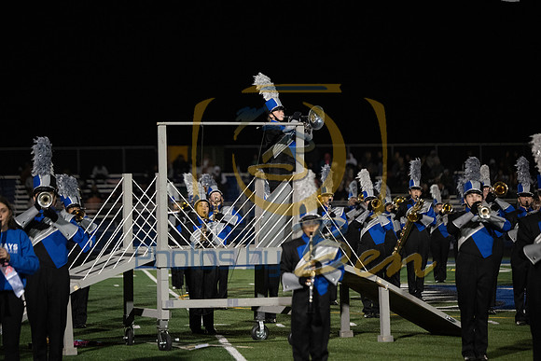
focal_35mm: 145
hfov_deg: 14.2
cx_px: 270
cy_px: 180
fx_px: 2179
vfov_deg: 9.5
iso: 5000
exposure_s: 1/1250
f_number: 2.8
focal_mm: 145
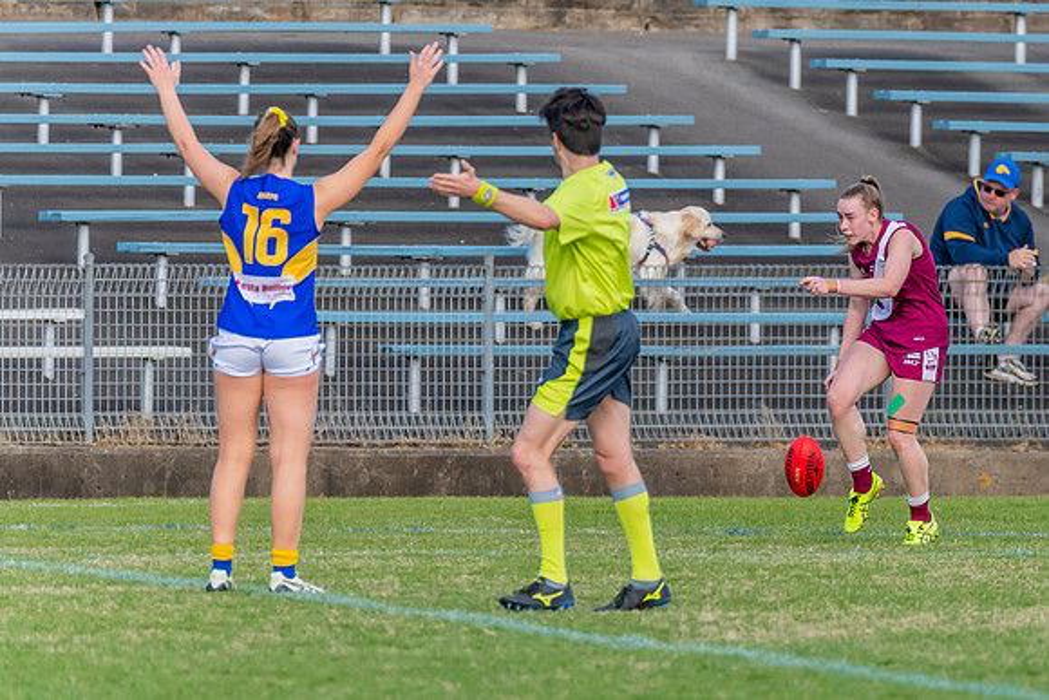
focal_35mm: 753
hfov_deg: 2.7
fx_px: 21947
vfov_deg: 1.8
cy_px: 356
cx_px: 900
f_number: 6
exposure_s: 1/1600
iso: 1400
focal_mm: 420
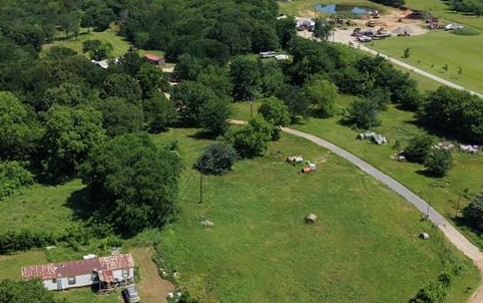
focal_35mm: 54
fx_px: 711
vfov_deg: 23.8
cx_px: 212
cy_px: 226
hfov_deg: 37.5
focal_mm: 8.67
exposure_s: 1/5000
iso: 200
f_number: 1.8
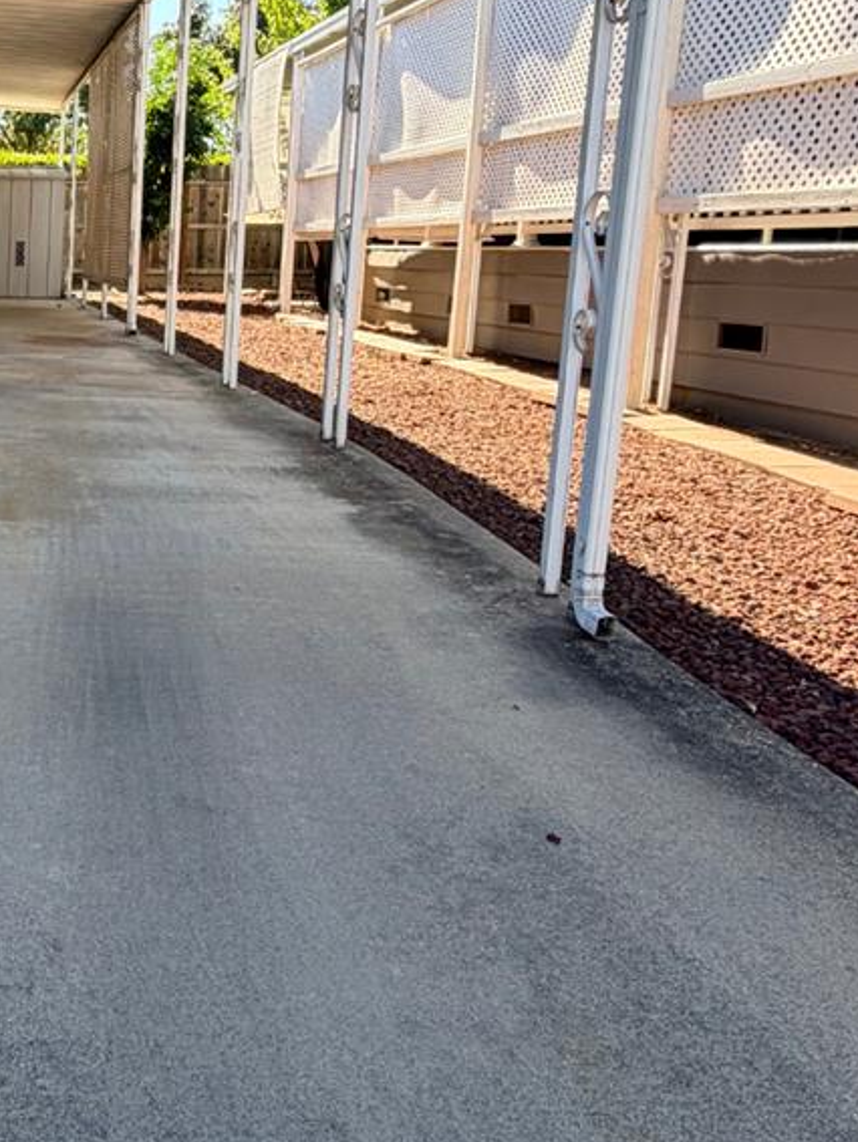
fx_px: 1221
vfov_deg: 49.8
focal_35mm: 37
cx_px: -142
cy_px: 450
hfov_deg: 32.7
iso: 40
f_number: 2.2
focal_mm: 2.22
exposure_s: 1/234
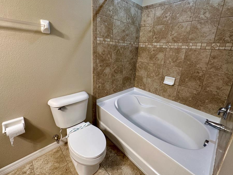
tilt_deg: -14.7
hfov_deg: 94.5
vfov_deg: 77.7
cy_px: 76
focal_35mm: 16
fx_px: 108
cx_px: 116
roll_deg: -2.6
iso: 250
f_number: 2.2
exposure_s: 1/60
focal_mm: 2.22
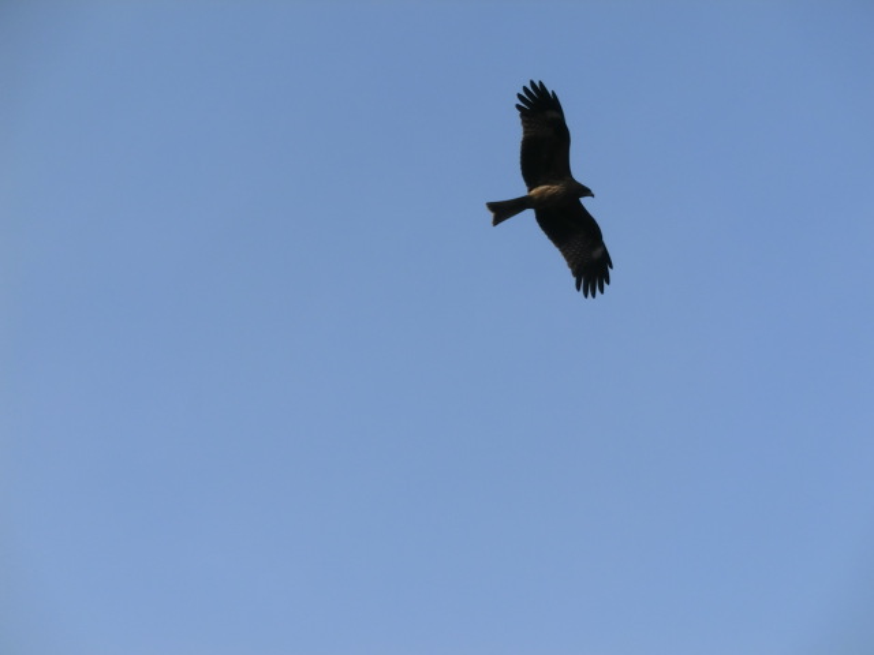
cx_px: 437
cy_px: 328
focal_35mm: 152
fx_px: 3838
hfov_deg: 13.0
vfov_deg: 9.8
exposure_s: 1/640
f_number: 5.9
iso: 80
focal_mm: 26.91
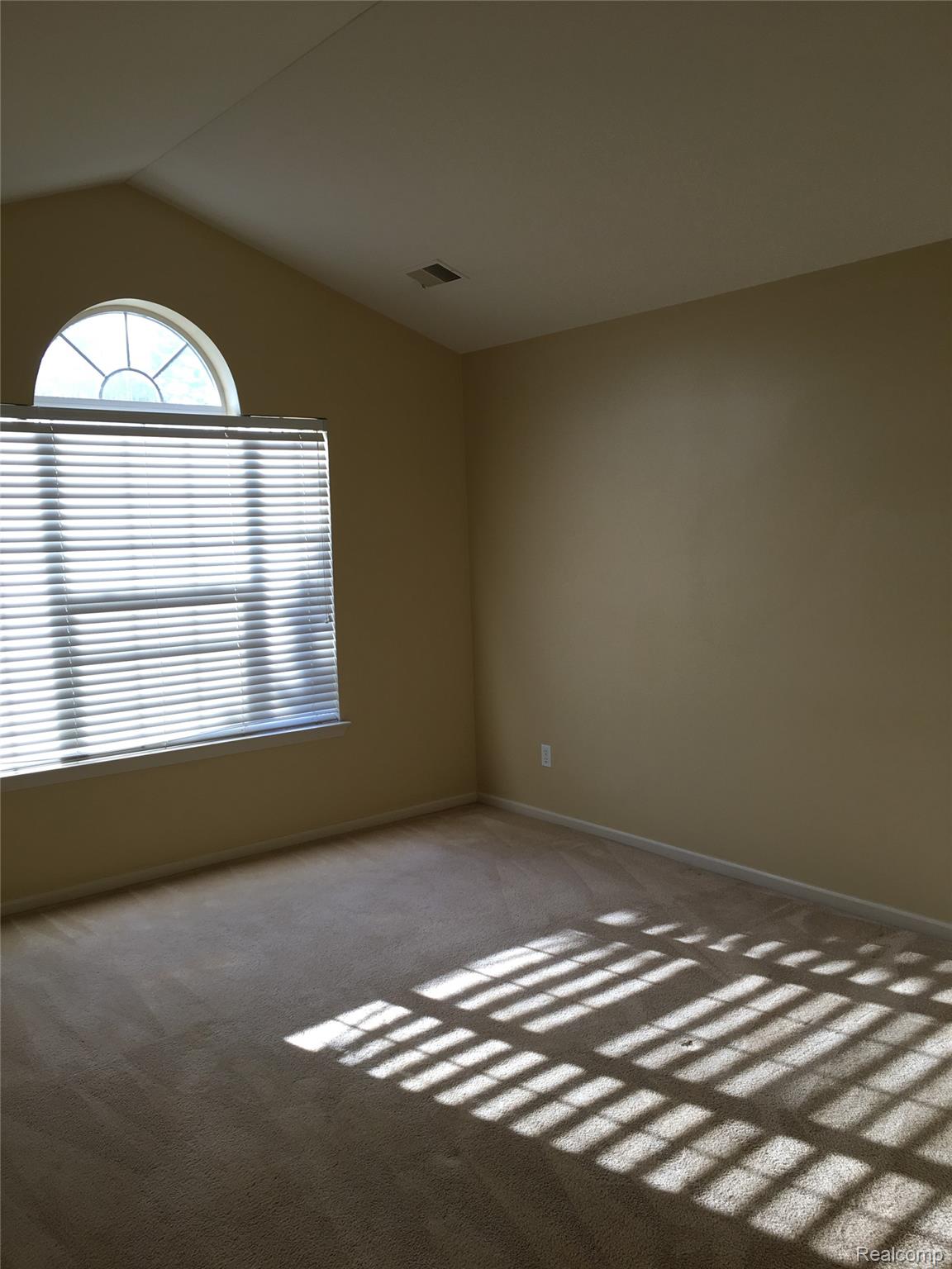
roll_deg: +2.6
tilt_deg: -5.9
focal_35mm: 29
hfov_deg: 48.2
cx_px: 476
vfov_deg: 61.7
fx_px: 1063
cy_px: 634
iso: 25
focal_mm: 4.15
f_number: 2.2
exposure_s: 1/126
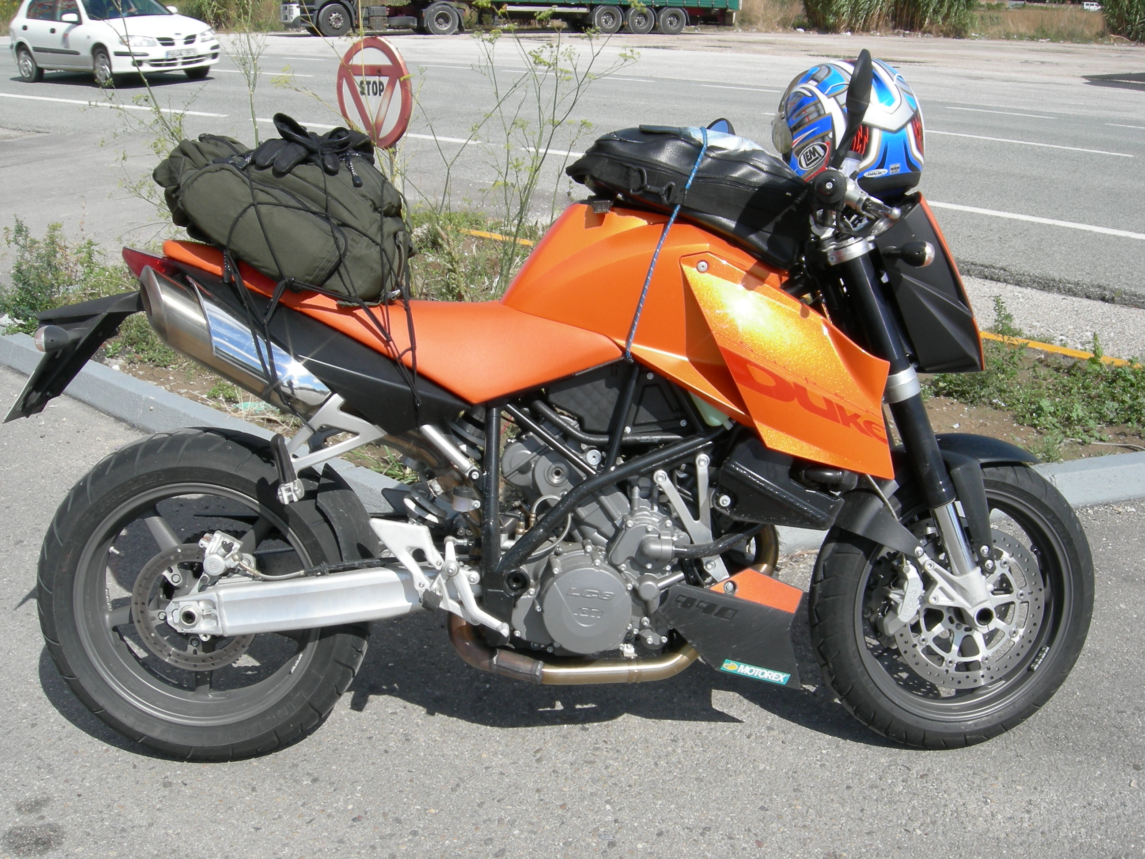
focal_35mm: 36
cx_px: 572
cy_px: 430
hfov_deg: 51.4
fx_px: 1191
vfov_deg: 39.7
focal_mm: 7.5
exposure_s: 1/252
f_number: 6.8
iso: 64
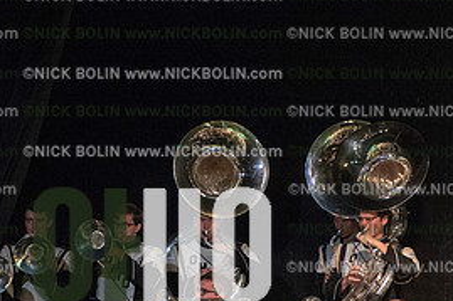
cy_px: 267
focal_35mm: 431
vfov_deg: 3.2
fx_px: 5420
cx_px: 152
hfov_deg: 4.8
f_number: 2.8
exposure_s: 1/640
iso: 8000
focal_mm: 200
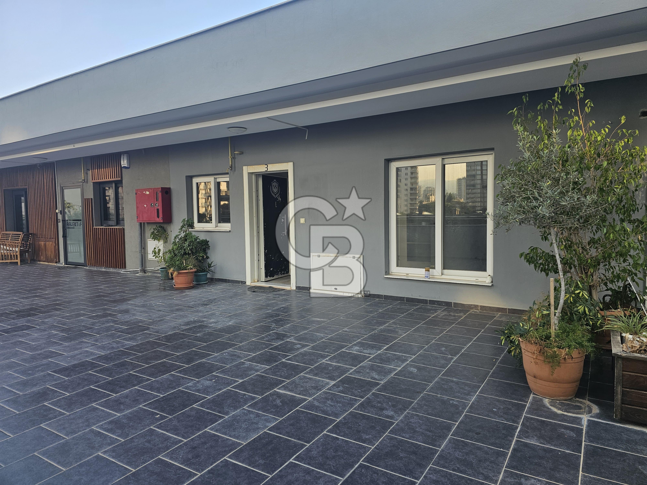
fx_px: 430
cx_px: 324
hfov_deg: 73.9
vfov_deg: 58.9
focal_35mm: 23
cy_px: 242
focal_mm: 6.3
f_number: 1.7
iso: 20
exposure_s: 1/180
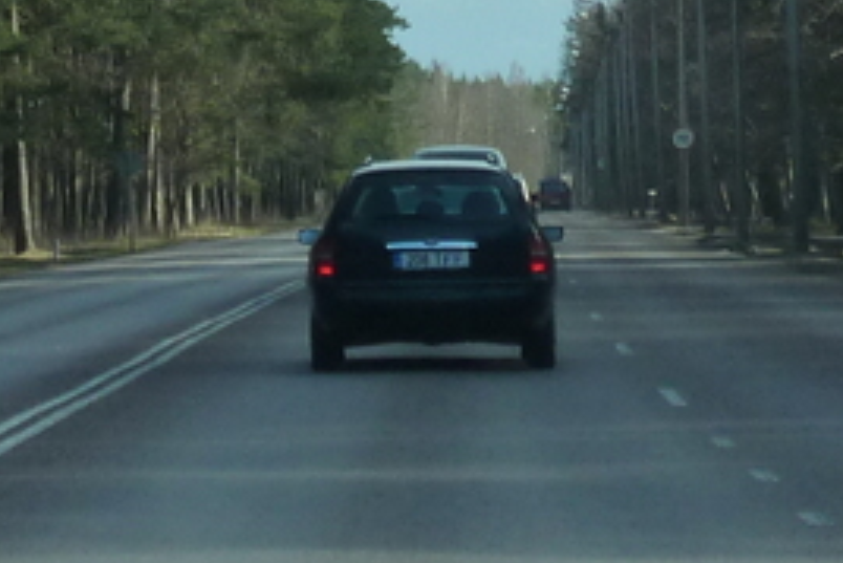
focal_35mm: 275
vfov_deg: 4.9
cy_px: -412
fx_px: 6443
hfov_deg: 7.5
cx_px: 186
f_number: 3.9
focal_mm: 9.7
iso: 125
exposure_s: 1/320
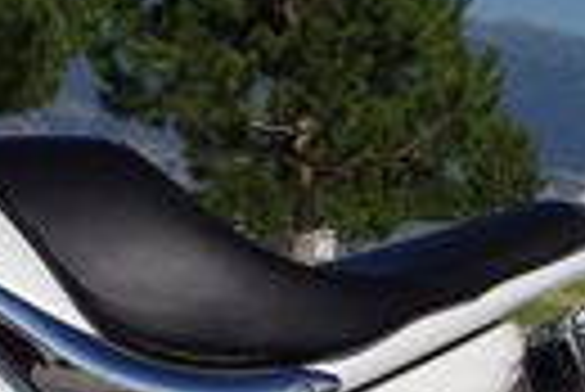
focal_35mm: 167
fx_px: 2717
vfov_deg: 8.2
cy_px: 277
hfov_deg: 12.0
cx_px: 702
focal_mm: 23.13
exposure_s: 1/500
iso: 100
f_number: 9
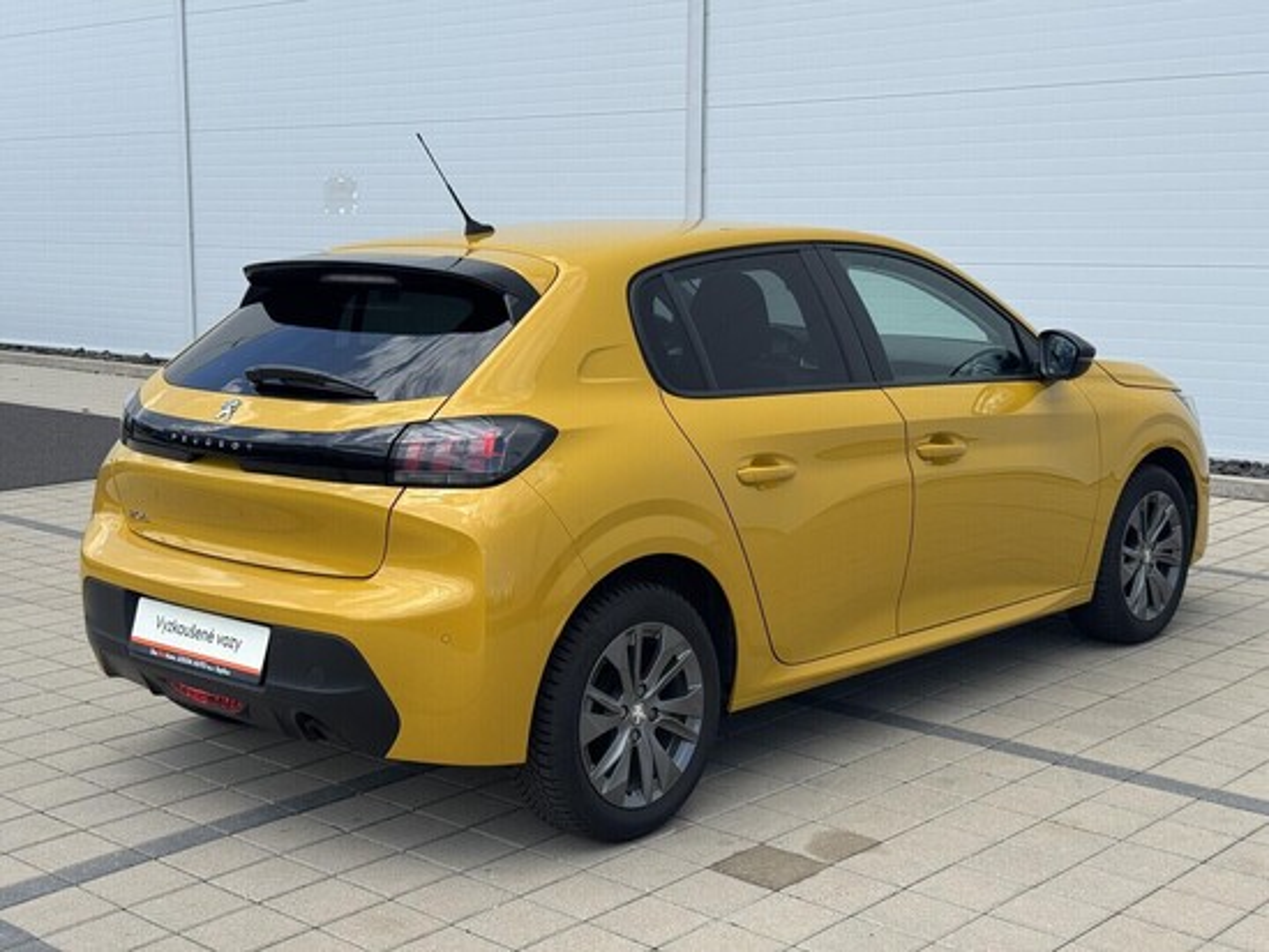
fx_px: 1760
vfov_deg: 30.3
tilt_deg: -7.7
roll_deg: -0.5
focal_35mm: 48
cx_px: 634
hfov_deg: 39.6
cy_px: 476
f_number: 1.78
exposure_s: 1/3257
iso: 64
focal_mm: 6.76
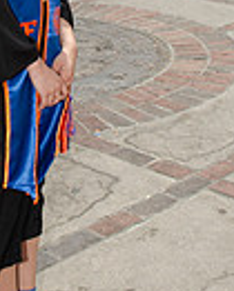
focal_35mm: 87
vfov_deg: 20.7
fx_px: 752
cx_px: 4
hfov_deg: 17.3
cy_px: -49
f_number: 10
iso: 100
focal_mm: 18
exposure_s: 1/250
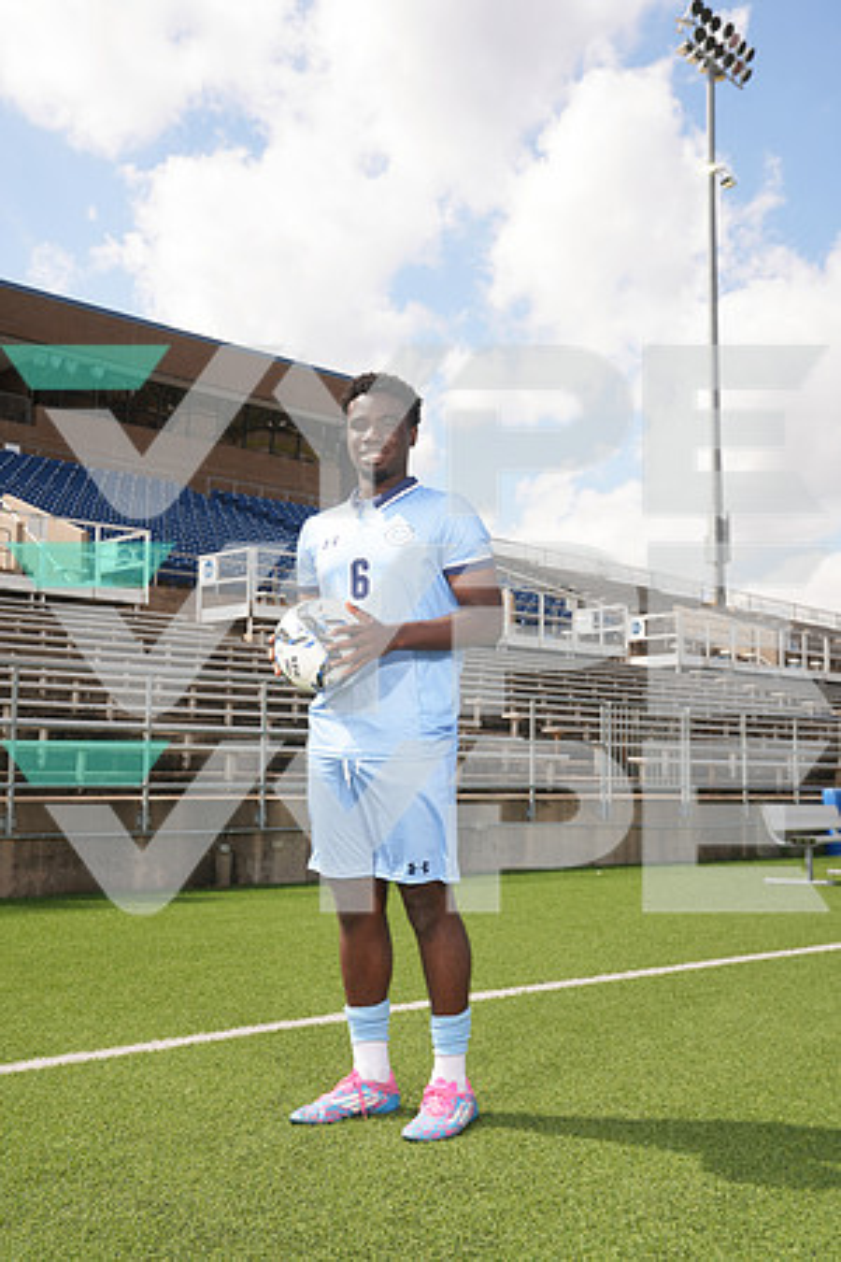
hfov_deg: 34.2
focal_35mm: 39
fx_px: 1367
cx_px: 420
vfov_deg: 49.6
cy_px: 631
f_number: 8
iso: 100
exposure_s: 1/200
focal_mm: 39
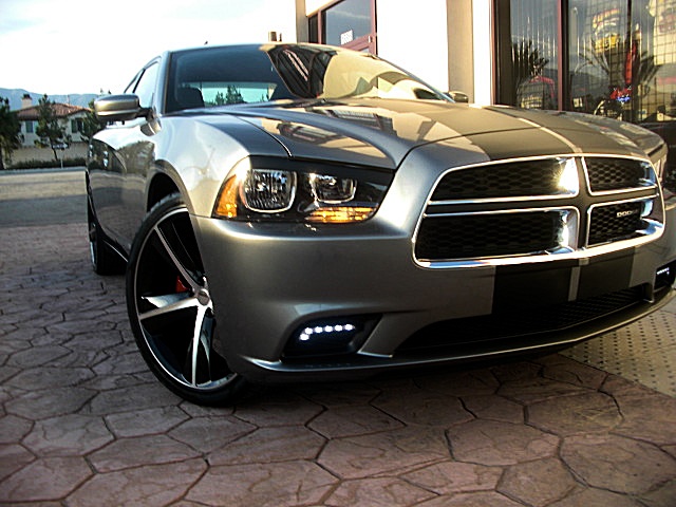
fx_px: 703
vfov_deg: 39.7
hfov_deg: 51.4
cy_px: 254
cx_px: 338
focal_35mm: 36
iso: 50
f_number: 2.8
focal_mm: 6.3
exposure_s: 1/125
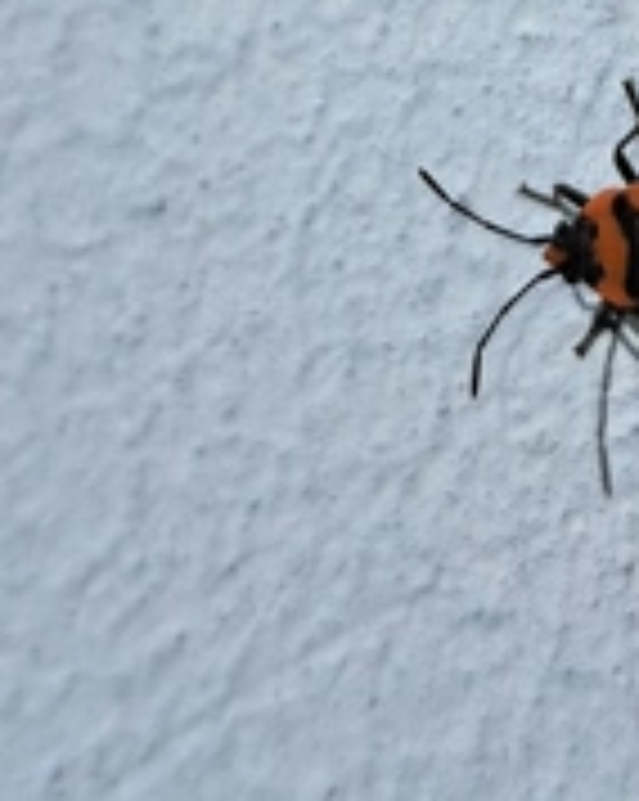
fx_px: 2250
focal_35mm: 95
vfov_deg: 19.3
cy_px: -94
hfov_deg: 15.8
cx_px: 670
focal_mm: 4
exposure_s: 1/1984
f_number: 1.8
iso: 50
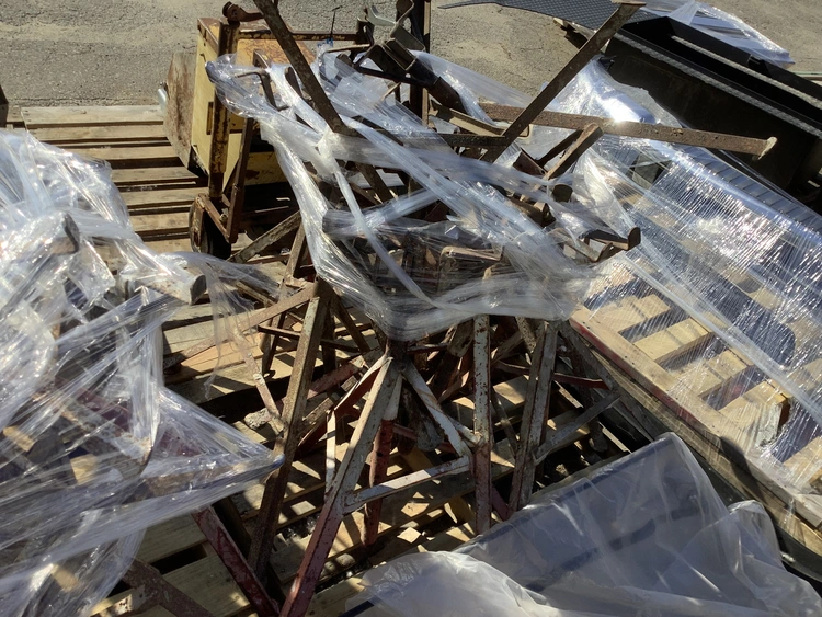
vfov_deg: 45.5
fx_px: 736
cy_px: 308
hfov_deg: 58.3
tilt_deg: -38.4
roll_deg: -15.9
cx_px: 411
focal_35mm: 31
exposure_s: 1/1018
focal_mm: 3.3
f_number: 2.4
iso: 25
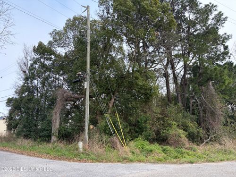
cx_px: 118
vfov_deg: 53.1
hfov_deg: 67.3
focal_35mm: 26
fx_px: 177
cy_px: 88
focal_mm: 5.96
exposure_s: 1/907
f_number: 1.6
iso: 64
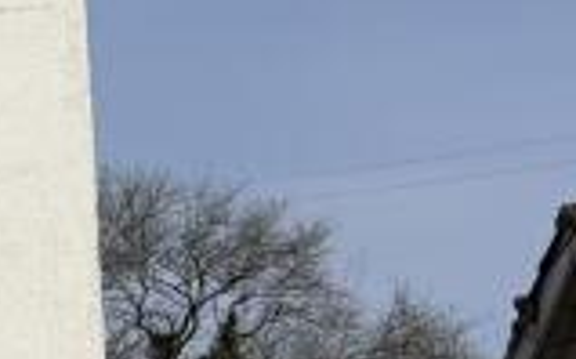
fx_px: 2572
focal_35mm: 164
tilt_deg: +7.8
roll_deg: +0.3
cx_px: -1043
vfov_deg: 7.9
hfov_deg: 10.1
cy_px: 508
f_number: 1.78
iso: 80
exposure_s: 1/17544
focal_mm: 6.76
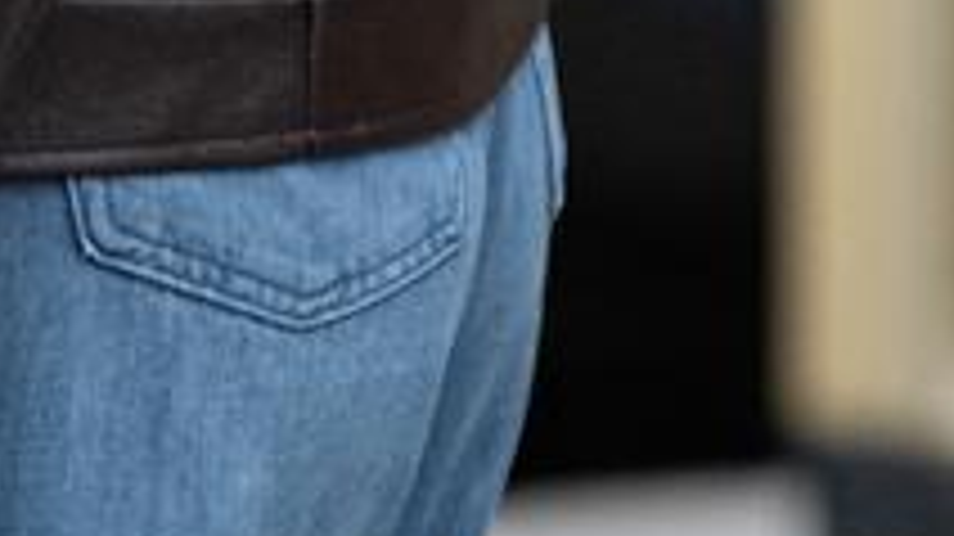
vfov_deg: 1.0
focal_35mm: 1174
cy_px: -500
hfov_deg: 1.8
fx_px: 29683
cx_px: -430
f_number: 2.8
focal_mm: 170
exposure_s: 1/800
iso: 1250
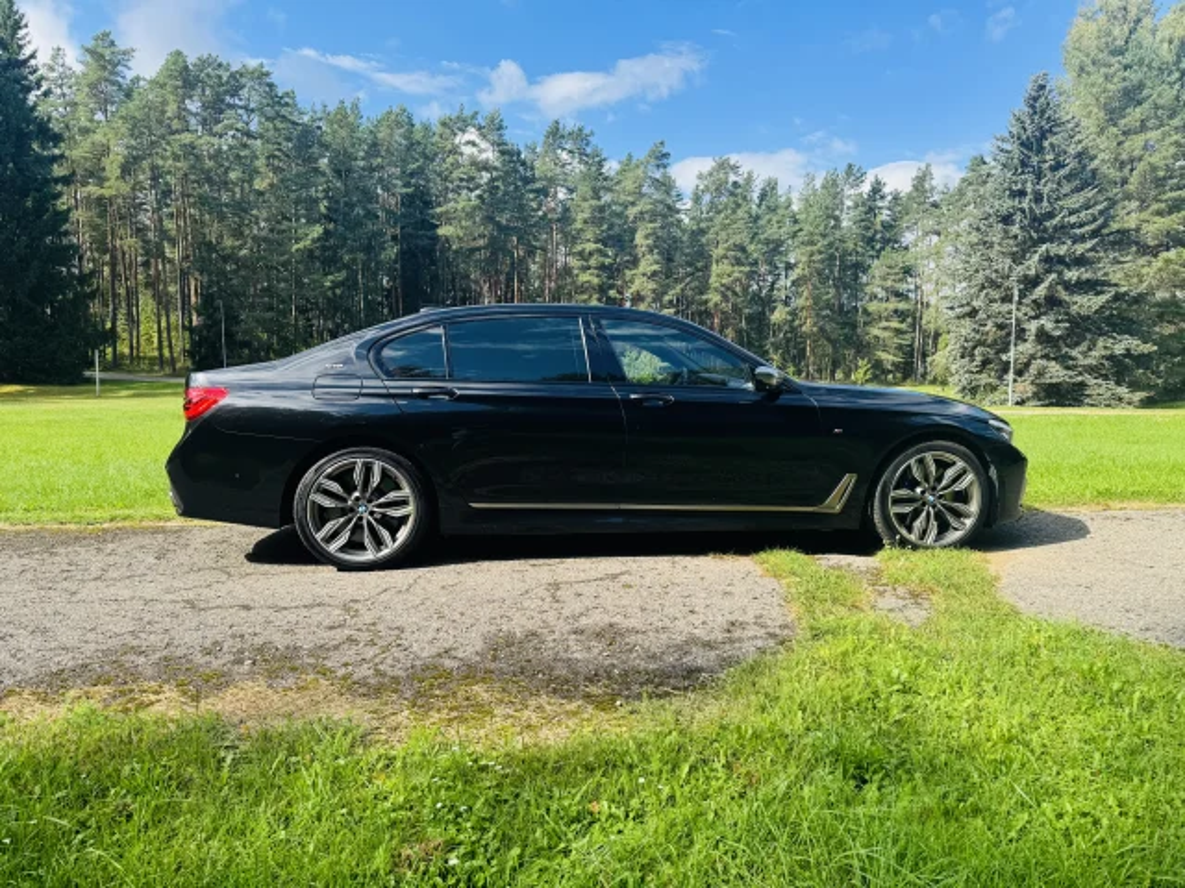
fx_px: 822
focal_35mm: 24
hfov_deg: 71.6
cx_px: 592
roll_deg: +0.6
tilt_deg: -4.6
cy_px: 444
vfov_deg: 56.8
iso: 80
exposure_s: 1/1818
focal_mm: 6.76
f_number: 1.78
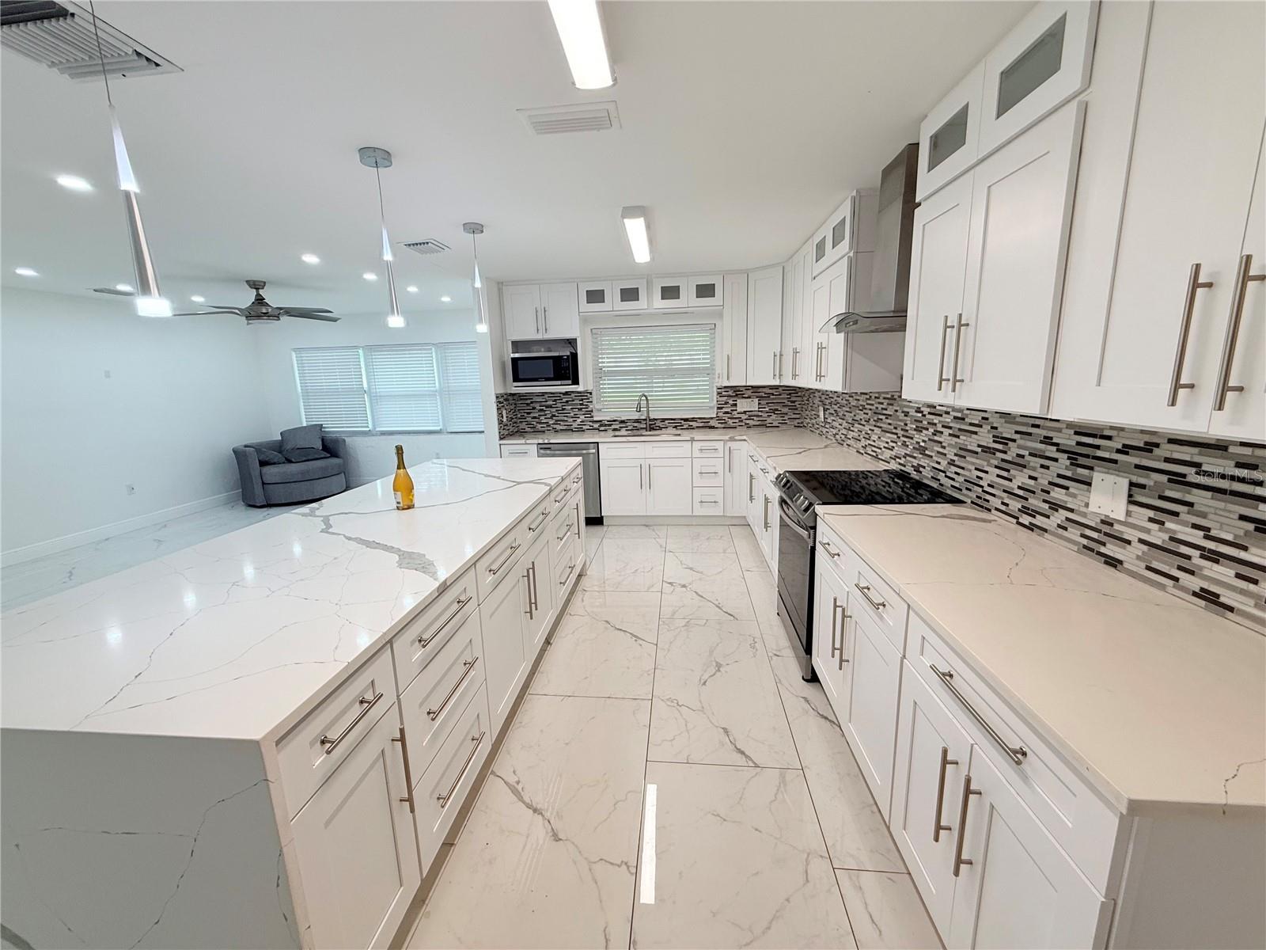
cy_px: 475
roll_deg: +1.9
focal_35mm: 14
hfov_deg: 102.1
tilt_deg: -10.8
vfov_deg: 85.7
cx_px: 633
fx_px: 512
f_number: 2.2
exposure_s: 1/120
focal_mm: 2.22
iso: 100
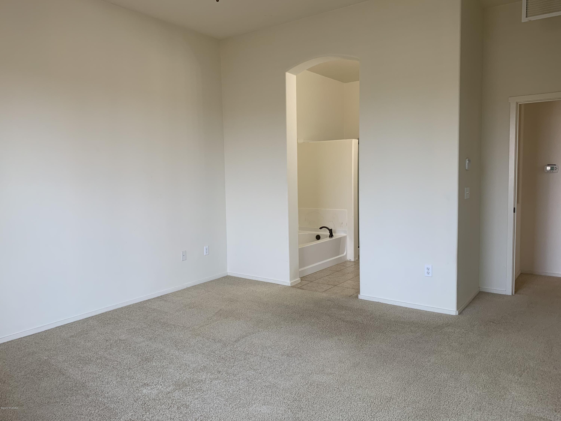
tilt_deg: -4.3
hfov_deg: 67.3
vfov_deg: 53.1
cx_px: 280
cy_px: 210
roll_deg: +0.5
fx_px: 421
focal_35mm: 26
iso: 64
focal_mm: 4.25
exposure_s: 1/121
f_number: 1.8
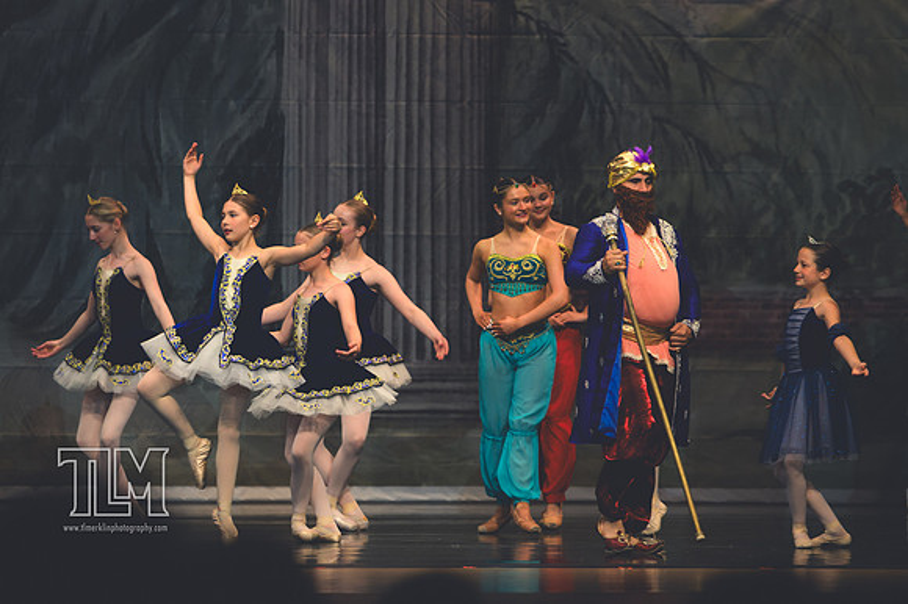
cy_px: 302
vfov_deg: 5.5
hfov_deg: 8.3
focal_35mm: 248
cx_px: 454
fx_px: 6257
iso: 500
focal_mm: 160
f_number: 2.8
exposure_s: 1/500
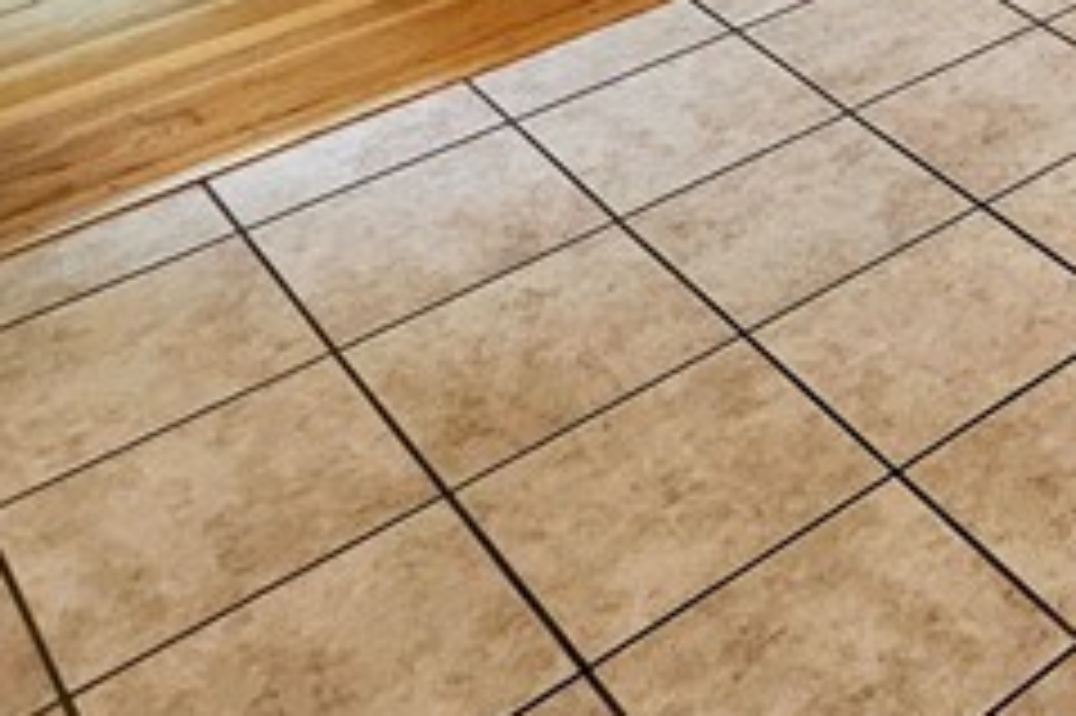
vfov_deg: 19.0
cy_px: -495
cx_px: 1580
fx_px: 1732
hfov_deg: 26.1
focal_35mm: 58
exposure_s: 1/60.2
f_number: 2.2
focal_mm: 1.74
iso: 125
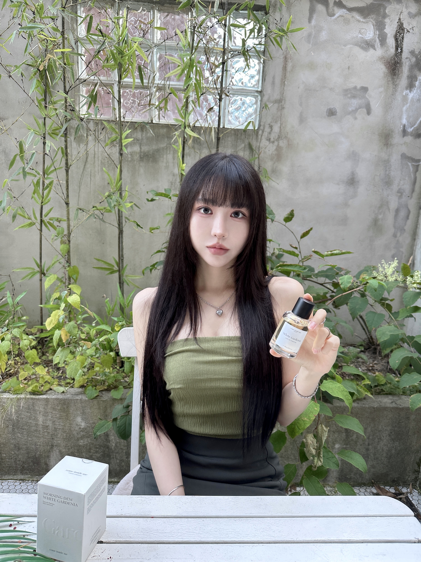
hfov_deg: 56.8
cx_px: 210
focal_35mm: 24
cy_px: 281
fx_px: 389
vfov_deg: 71.6
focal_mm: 6.86
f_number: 1.78
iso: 250
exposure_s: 1/113
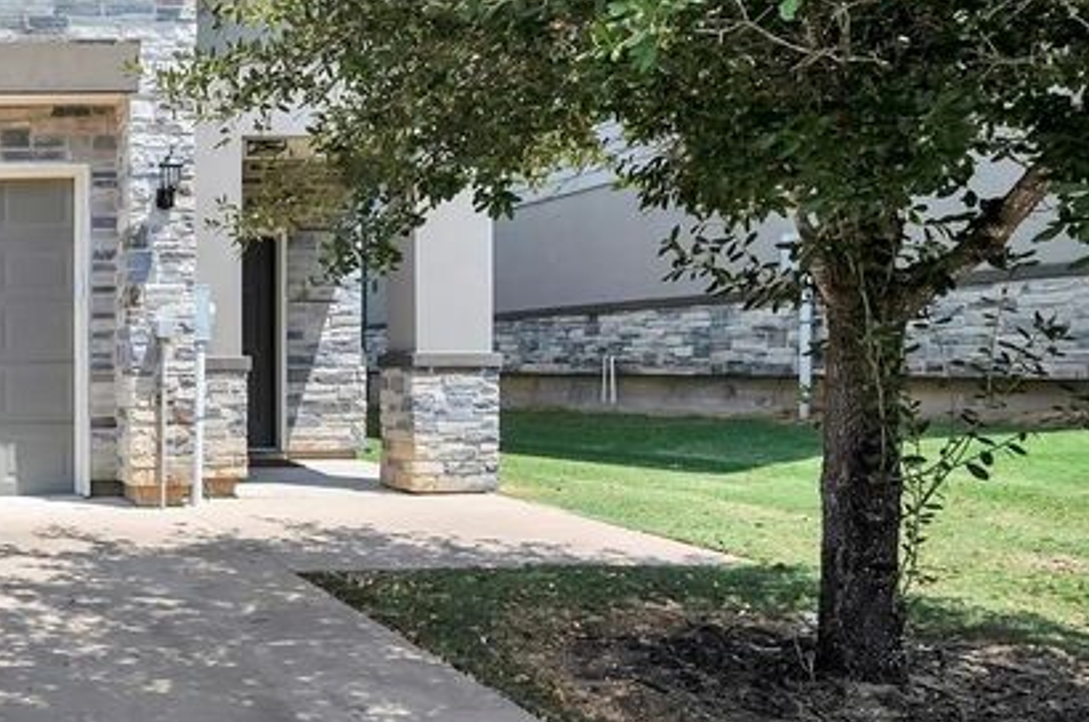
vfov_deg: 37.7
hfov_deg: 43.0
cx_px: -98
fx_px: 1057
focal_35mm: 35
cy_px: 338
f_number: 8
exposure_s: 1/2000
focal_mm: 14
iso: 640
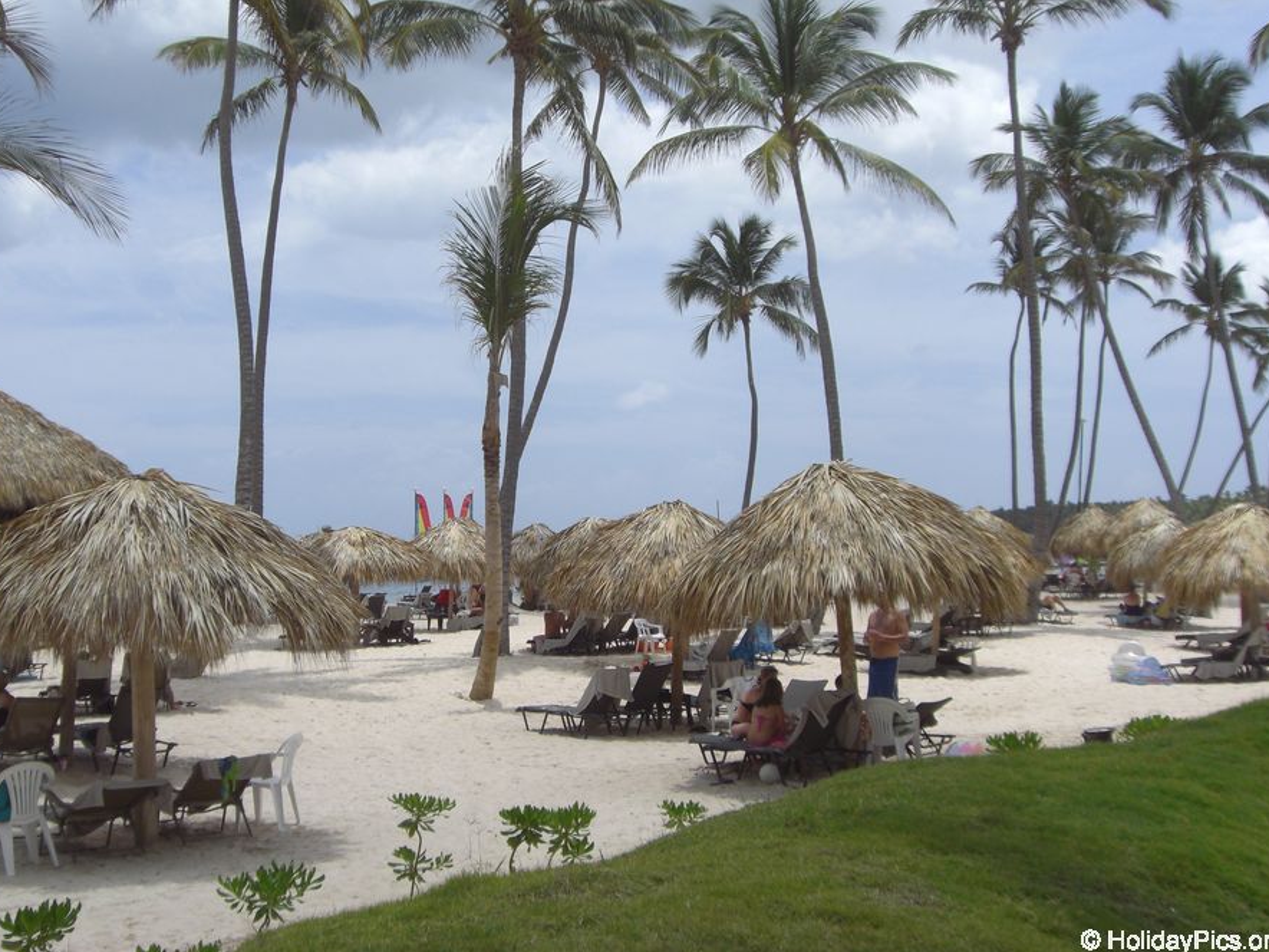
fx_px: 1613
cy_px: 412
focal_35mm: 44
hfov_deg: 42.9
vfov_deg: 32.8
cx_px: 554
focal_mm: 6.2
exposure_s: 1/250
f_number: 8
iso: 64
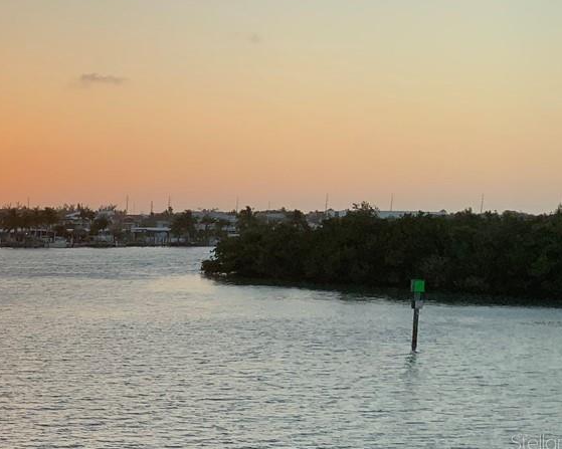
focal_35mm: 81
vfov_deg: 18.5
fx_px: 1347
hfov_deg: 21.1
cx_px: -199
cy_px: 442
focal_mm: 3
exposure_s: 1/380
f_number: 1.8
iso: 16
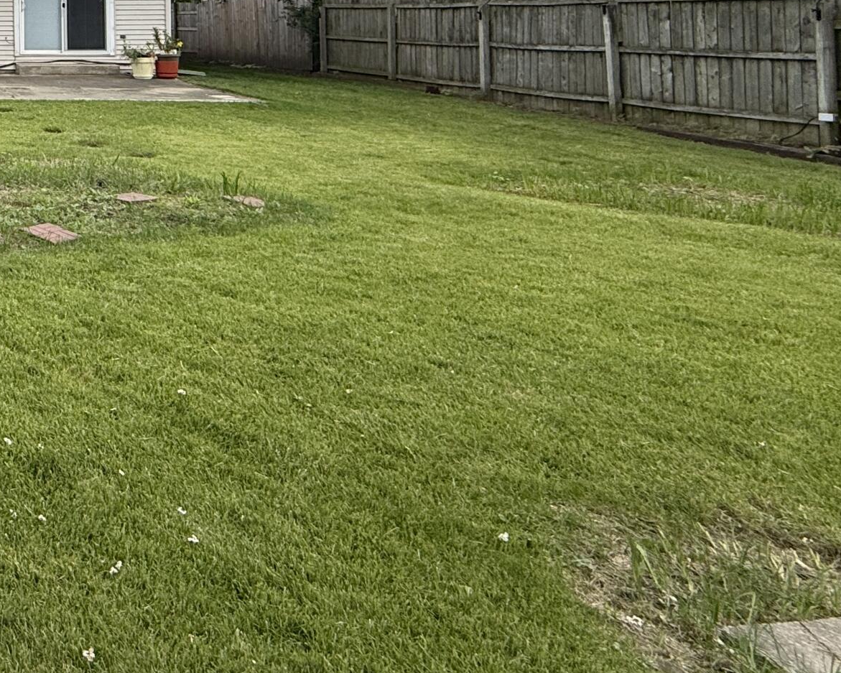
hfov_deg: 37.0
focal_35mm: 35
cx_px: -205
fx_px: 871
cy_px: 7
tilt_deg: +1.5
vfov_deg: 37.9
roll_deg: +0.6
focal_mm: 2.22
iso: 50
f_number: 2.2
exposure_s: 1/1848
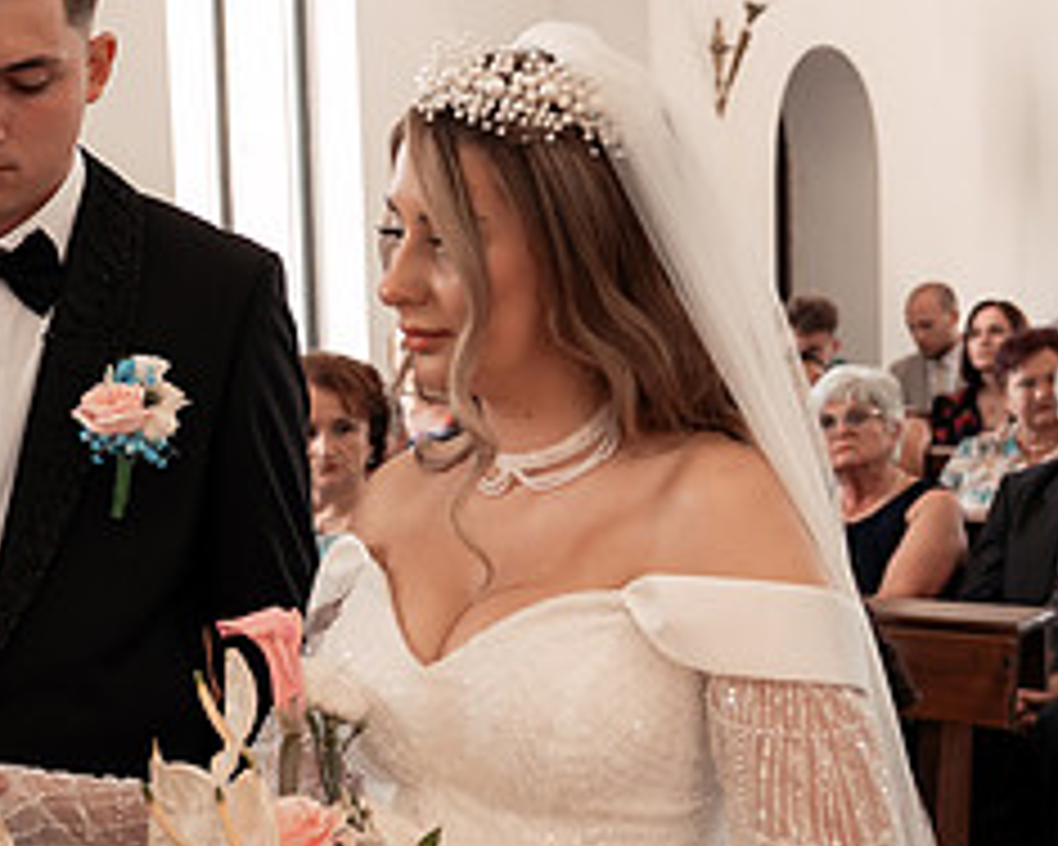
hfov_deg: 26.5
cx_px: 163
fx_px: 2192
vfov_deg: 21.7
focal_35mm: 70
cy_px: 584
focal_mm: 28
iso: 1600
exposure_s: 1/250
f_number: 3.2
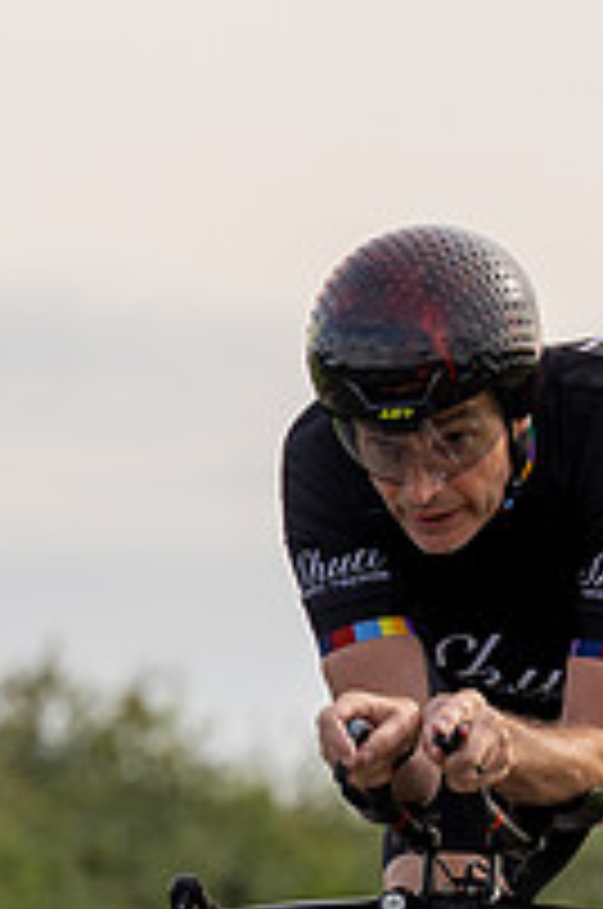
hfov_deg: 2.1
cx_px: 292
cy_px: 906
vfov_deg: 3.2
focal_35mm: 643
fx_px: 16210
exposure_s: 1/1000
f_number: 4
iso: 160
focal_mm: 150
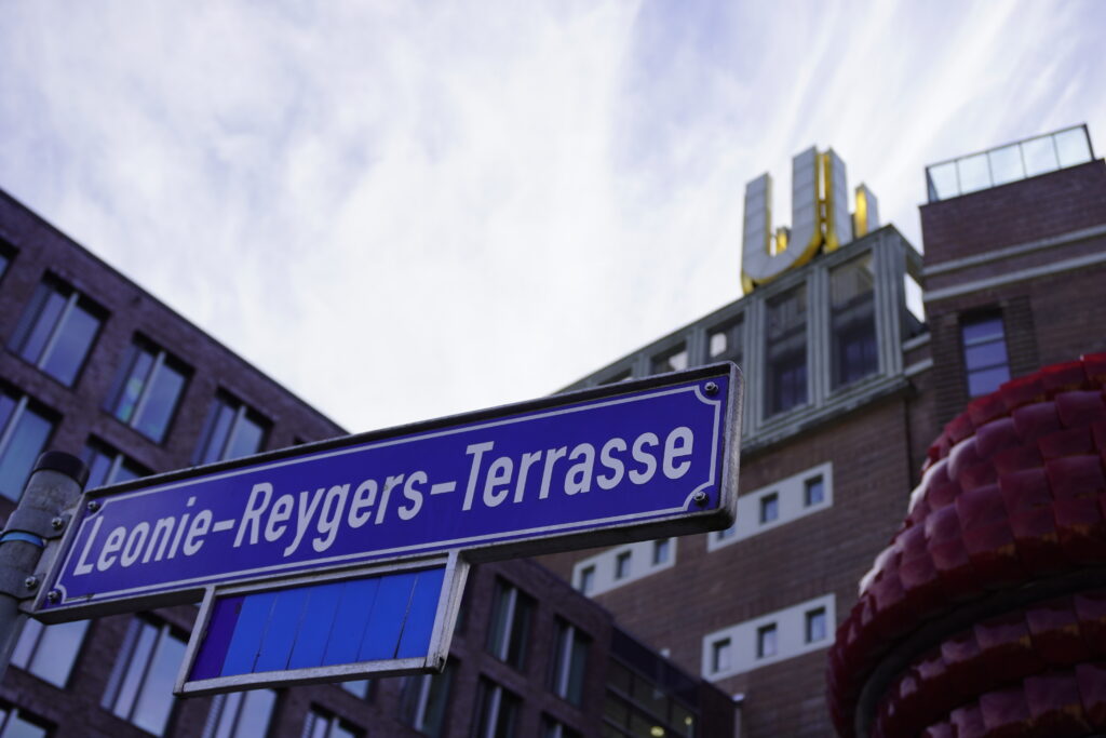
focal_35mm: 44
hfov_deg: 45.0
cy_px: 369
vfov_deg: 30.9
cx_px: 553
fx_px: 1337
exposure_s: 1/500
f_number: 5.6
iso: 100
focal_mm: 29
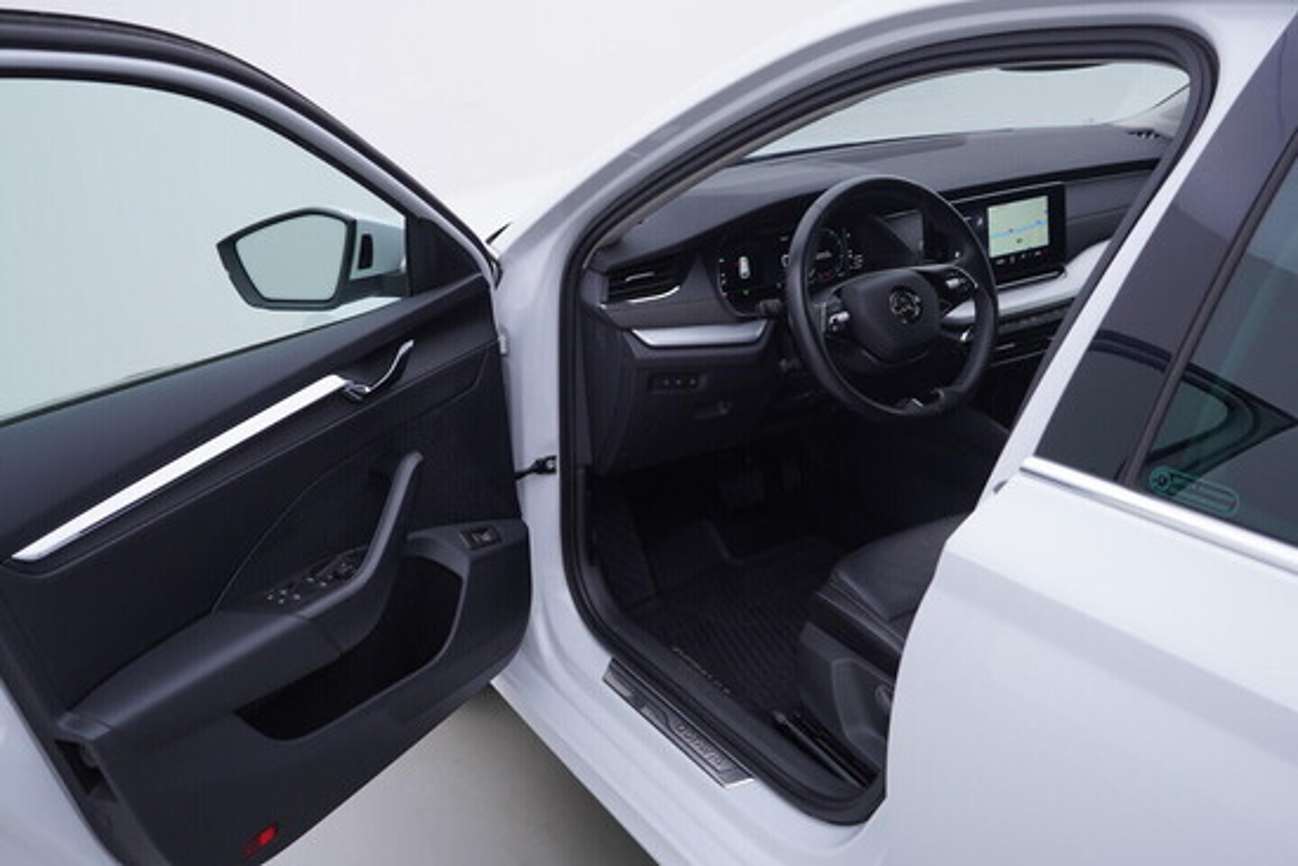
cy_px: 433
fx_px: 1298
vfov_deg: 36.9
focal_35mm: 36
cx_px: 649
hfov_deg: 53.1
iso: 125
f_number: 4
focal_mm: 24
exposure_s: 1/60
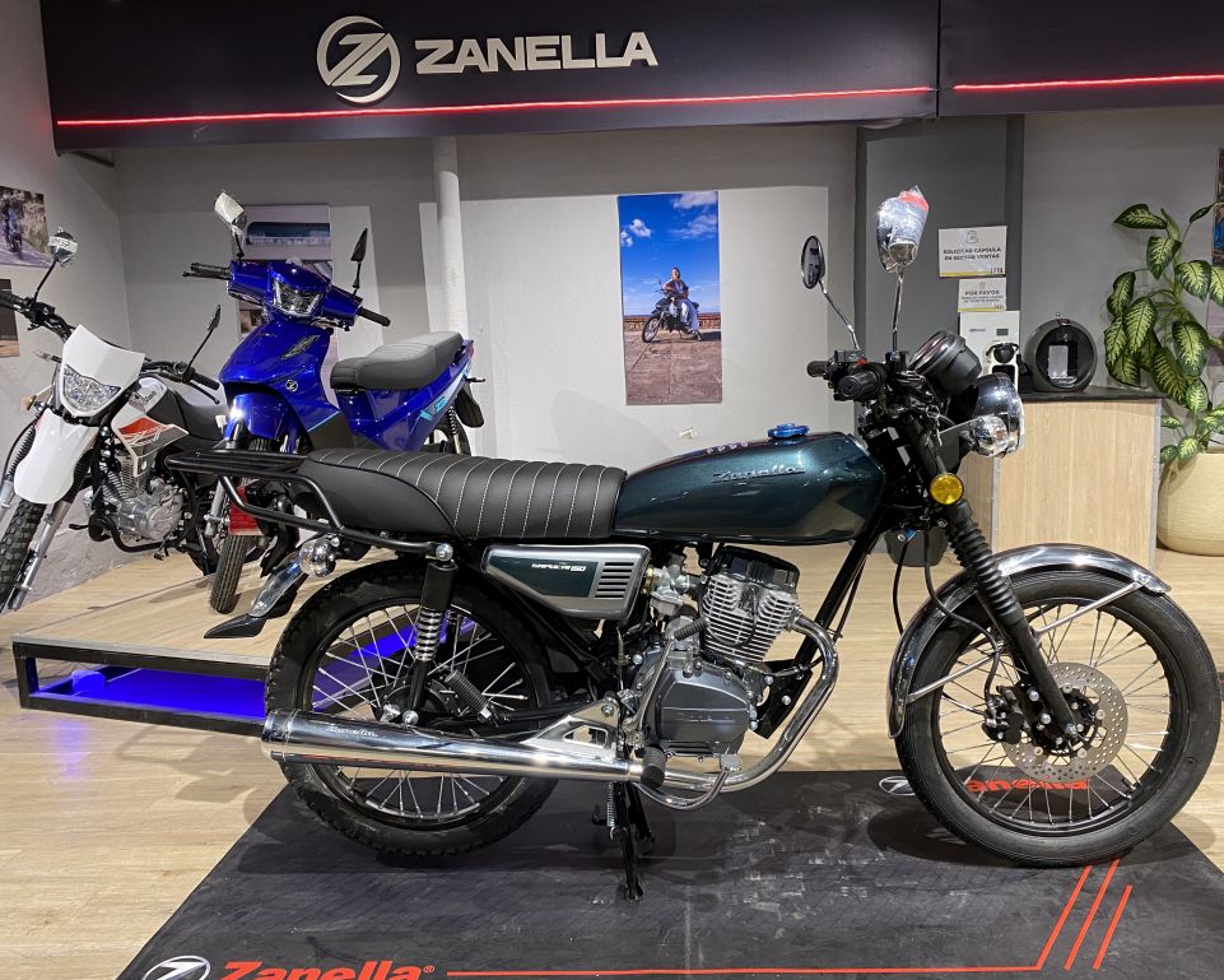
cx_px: 674
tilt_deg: -10.4
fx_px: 1014
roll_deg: +2.0
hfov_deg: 62.1
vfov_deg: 51.5
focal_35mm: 28
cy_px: 504
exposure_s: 1/50
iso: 125
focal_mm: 4.25
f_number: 1.8
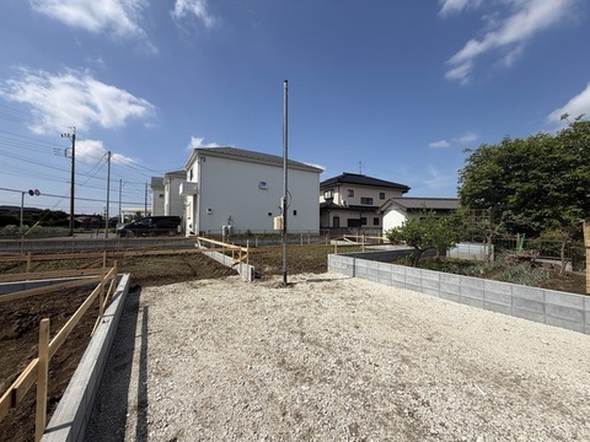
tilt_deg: +1.4
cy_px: 221
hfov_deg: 102.1
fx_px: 239
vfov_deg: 85.7
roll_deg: -0.7
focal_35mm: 14
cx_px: 295
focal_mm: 2.22
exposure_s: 1/1368
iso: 20
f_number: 2.2
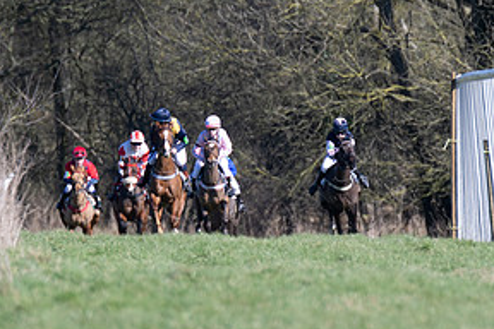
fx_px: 11594
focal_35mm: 845
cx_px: 247
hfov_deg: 2.4
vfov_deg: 1.6
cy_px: 120
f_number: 4
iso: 160
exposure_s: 1/1000
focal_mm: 280
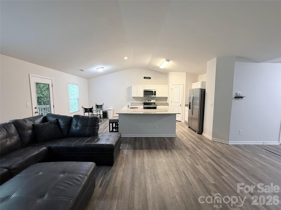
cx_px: 140
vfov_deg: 85.7
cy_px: 105
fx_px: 114
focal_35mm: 14
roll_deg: -0.3
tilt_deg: -4.5
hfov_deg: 102.1
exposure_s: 1/60
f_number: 2.2
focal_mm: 2.22
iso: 320
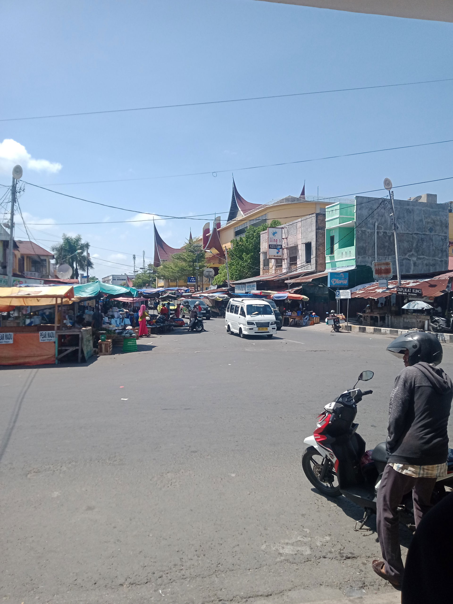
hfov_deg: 49.7
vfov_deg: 63.4
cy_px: 302
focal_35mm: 28
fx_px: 489
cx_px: 226
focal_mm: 3.37
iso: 101
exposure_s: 1/1248
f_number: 2.2
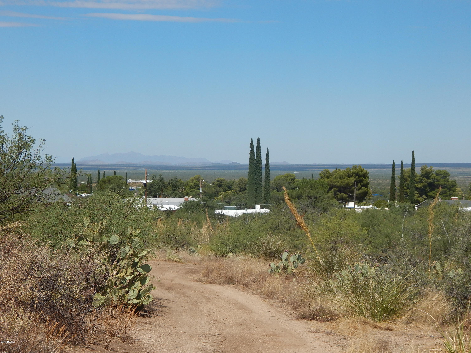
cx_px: 236
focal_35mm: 69
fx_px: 939
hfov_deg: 28.2
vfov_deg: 21.3
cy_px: 176
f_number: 8.2
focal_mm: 12.3
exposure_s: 1/400
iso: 125
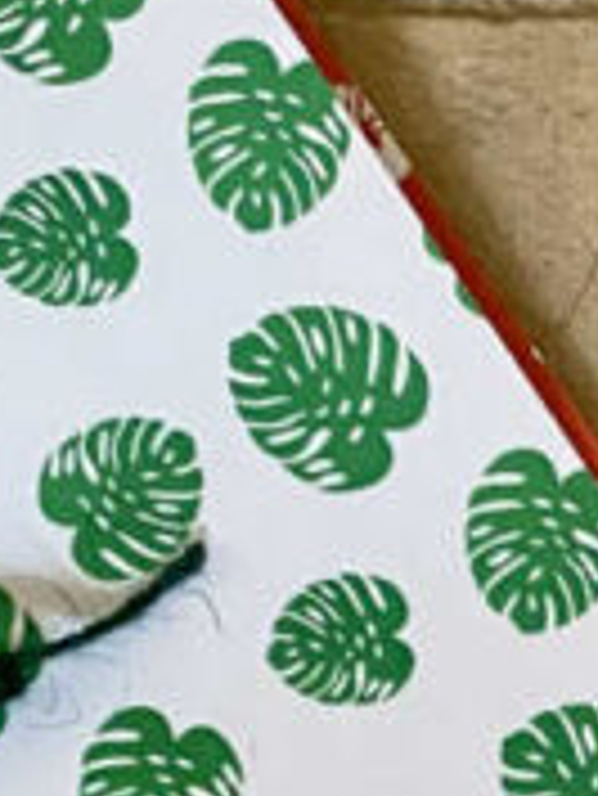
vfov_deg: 12.0
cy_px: 1480
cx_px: 1156
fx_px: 3451
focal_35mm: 150
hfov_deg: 9.3
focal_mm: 4.2
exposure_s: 1/60
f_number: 1.8
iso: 125
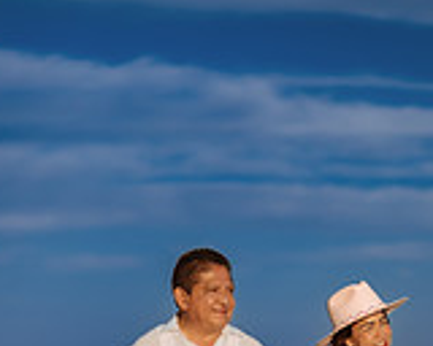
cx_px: 344
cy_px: 551
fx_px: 1961
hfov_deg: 12.6
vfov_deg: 9.7
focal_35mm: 153
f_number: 1.6
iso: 50
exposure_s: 1/8000
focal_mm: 58
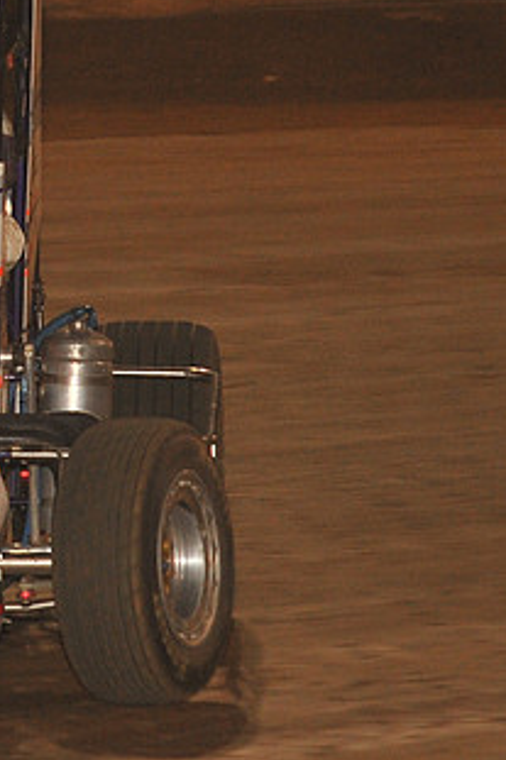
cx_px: -200
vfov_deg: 7.1
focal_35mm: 289
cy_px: 316
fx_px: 6099
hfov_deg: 4.7
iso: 1000
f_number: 7.1
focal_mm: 155
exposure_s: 1/320
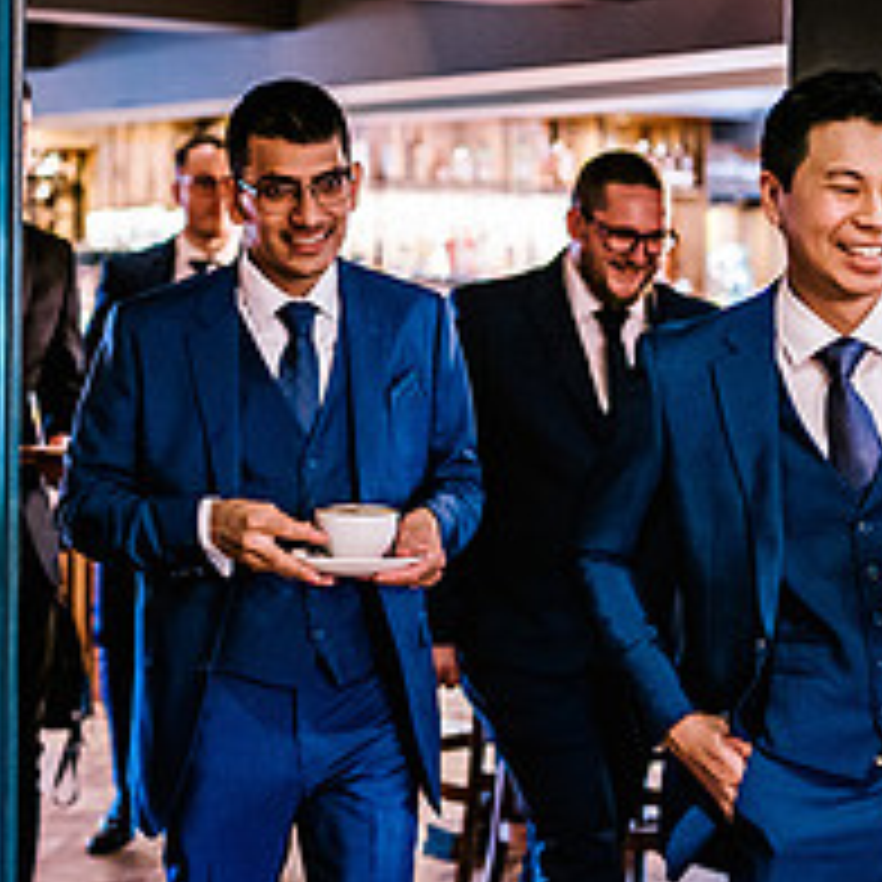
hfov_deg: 19.7
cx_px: 342
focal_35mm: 88
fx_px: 2537
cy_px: 151
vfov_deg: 19.5
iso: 3200
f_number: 1.4
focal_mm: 35
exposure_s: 1/250
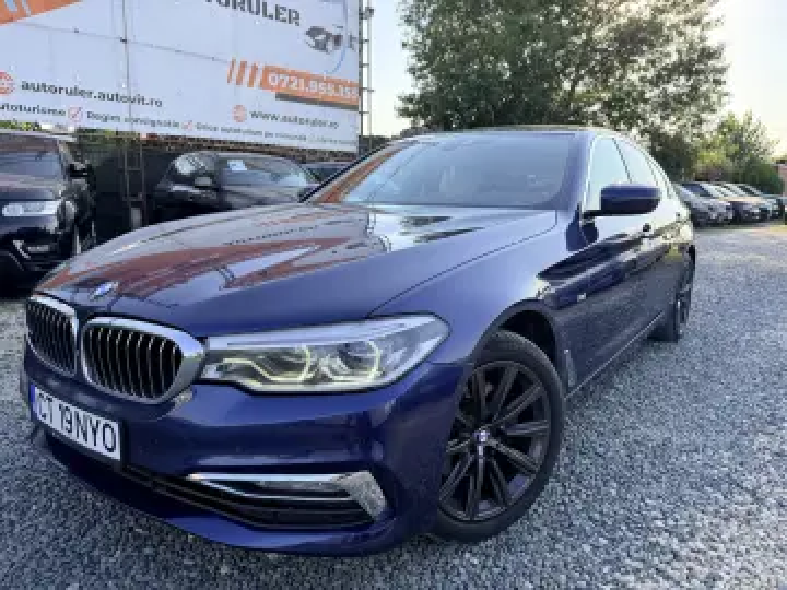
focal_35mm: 24
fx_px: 546
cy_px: 295
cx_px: 394
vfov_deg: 56.8
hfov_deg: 71.6
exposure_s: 1/920
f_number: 1.78
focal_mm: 6.76
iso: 100
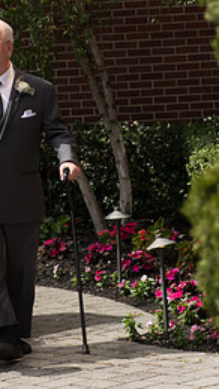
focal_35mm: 164
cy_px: 190
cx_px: 13
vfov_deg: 13.1
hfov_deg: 7.4
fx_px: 1690
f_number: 2.8
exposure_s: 1/1250
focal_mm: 56
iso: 64
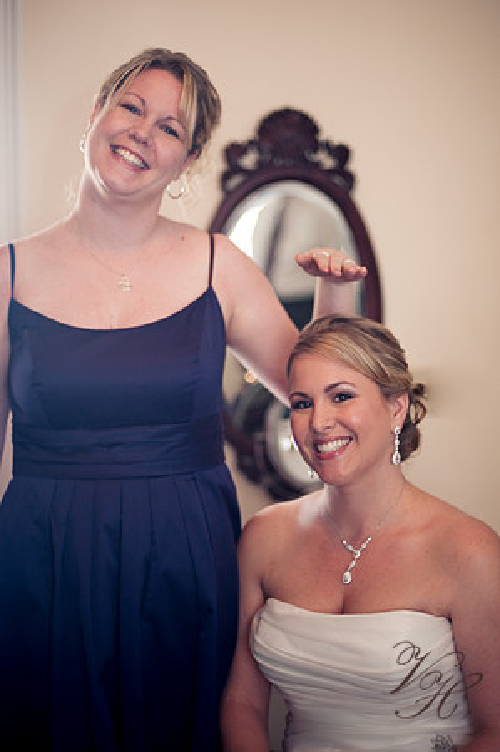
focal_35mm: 50
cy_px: 376
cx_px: 250
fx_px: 1044
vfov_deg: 39.6
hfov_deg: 26.9
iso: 400
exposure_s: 1/160
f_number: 1.4
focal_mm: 50
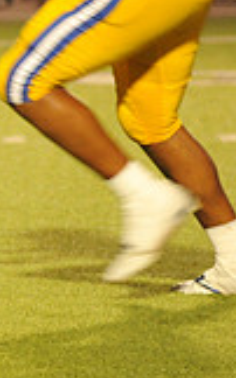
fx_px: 7505
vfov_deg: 2.9
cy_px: 9
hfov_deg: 1.8
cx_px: -428
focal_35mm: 728
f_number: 5.6
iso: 5000
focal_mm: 200
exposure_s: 1/200
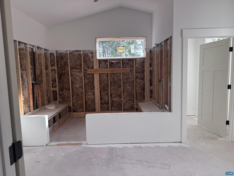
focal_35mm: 24
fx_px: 162
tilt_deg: -6.6
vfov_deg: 56.8
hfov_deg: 71.6
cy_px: 88
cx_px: 117
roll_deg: +1.2
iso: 80
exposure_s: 1/283
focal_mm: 6.76
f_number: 1.78
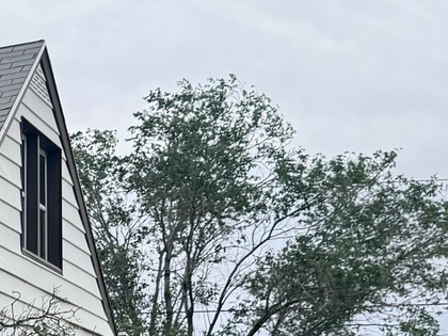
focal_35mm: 117
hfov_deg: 14.1
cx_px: -451
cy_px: 452
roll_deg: +0.6
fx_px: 1514
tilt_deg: +2.9
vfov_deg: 12.2
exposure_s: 1/4673
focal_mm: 6.76
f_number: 1.78
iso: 80
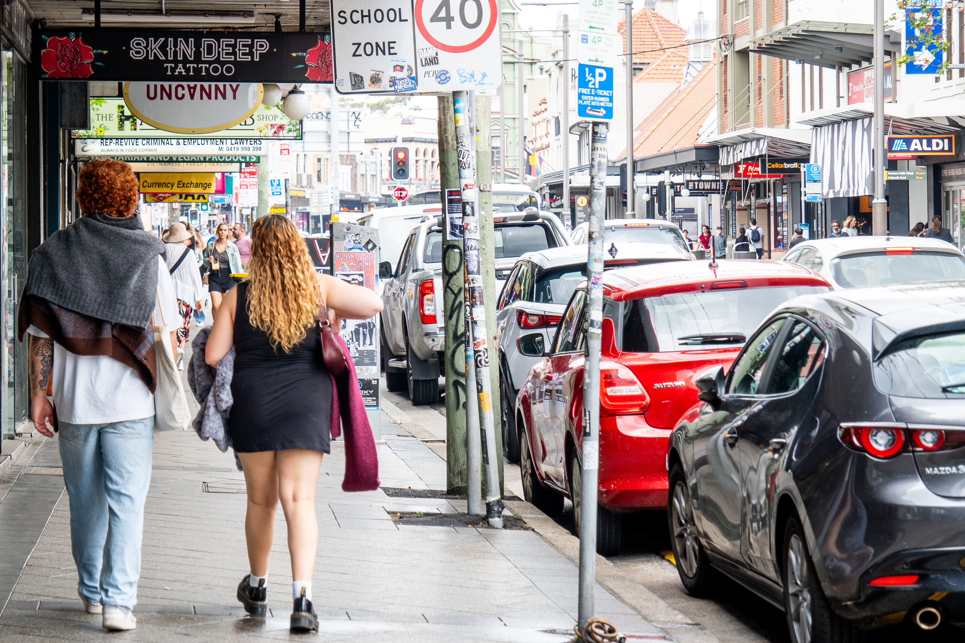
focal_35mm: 117
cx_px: 207
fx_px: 3136
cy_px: 161
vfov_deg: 11.7
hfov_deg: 17.4
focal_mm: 48
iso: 160
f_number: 4.5
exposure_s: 1/80
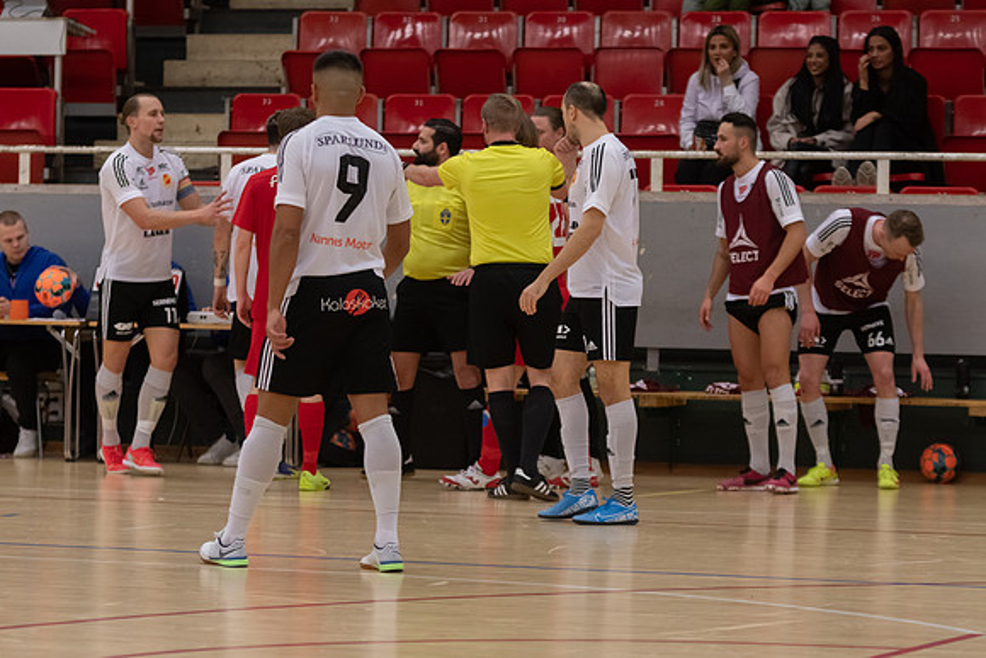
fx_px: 4602
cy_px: 329
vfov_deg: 8.2
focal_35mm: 168
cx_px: 493
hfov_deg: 12.2
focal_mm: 112
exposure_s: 1/800
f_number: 3.2
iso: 1100
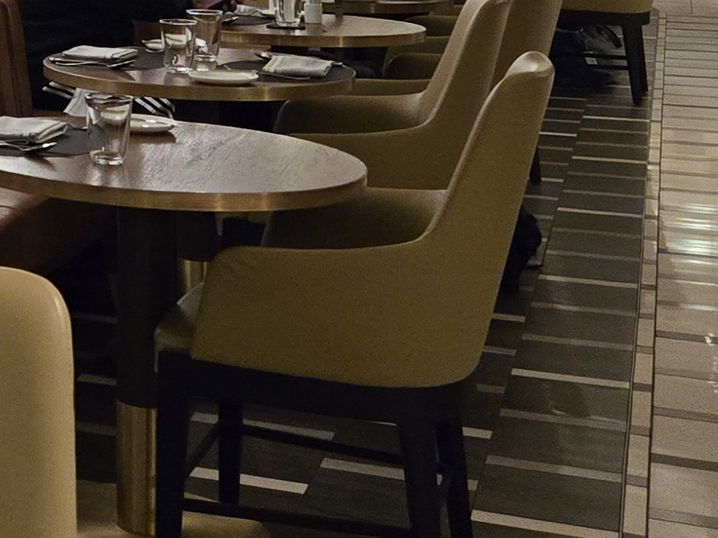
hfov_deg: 17.7
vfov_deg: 14.1
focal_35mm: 98
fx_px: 2032
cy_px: -287
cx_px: -402
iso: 640
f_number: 1.8
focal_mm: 5.4
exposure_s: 1/120
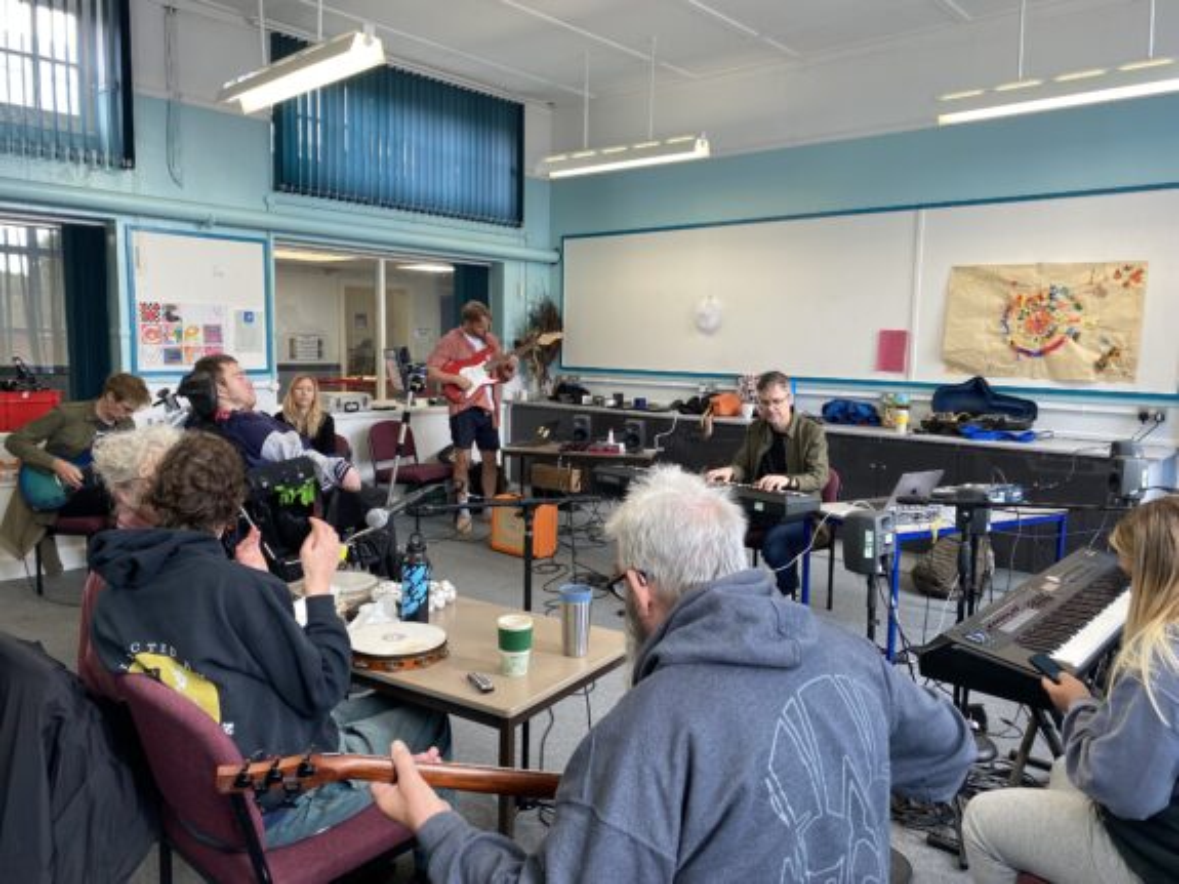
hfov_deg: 67.3
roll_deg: -1.1
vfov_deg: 53.0
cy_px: 442
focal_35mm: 26
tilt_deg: -6.5
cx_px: 590
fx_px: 885
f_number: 1.8
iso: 64
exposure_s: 1/100
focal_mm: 4.25
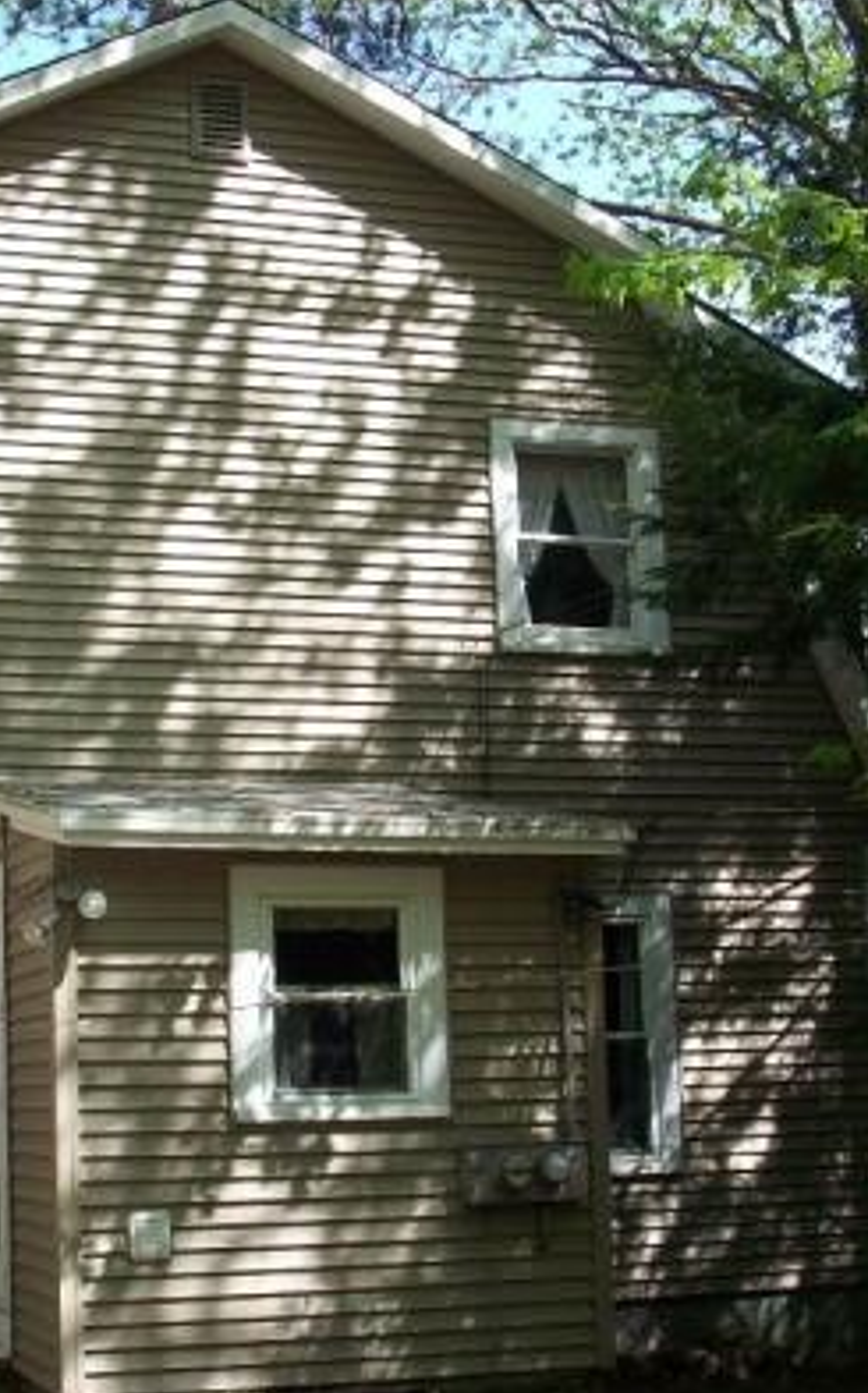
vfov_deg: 35.1
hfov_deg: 22.1
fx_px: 2199
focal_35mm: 58
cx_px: 198
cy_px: 762
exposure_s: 1/286
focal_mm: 6.2
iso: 80
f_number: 2.8
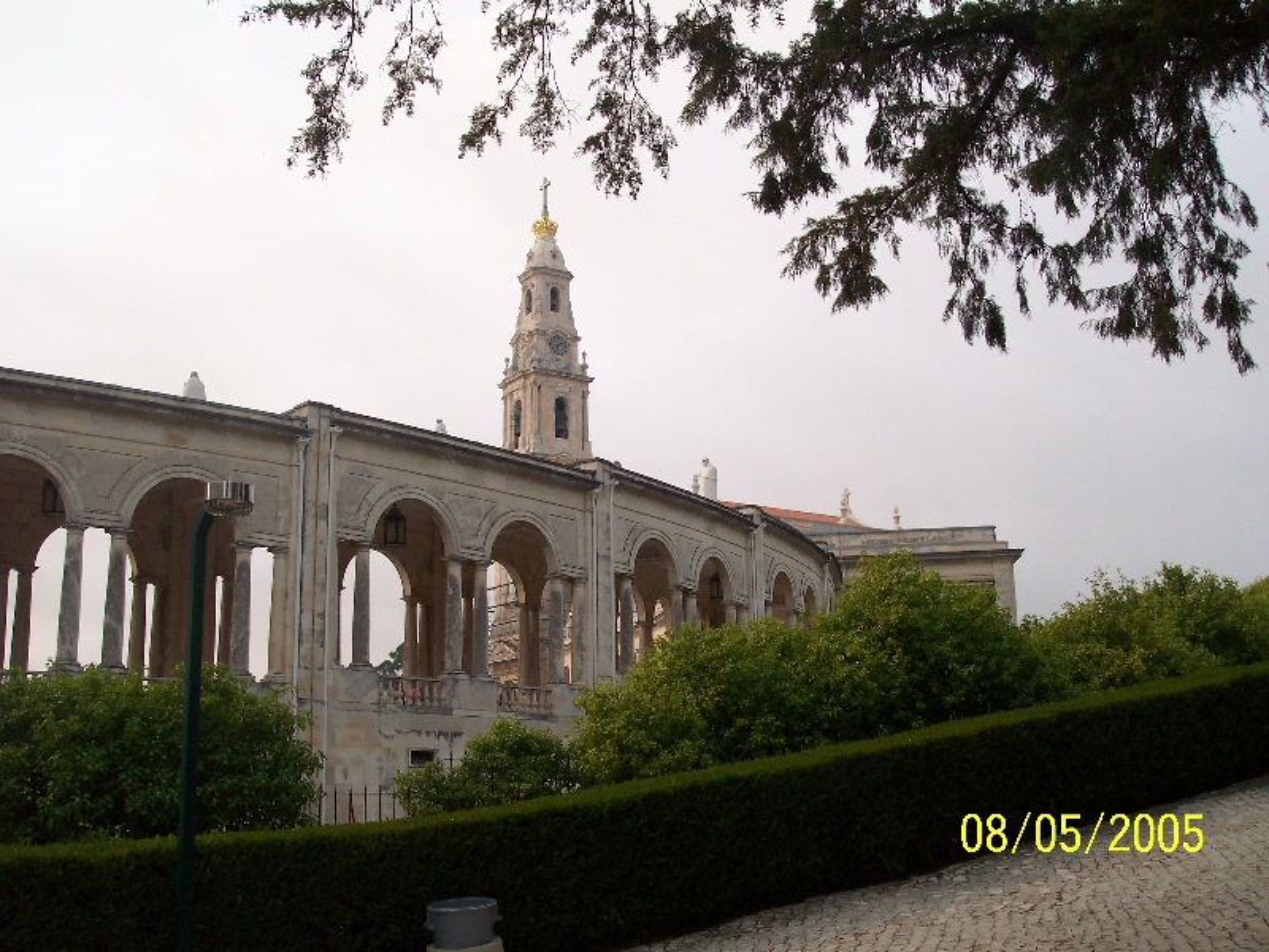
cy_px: 476
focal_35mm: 38
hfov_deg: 49.0
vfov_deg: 37.7
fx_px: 1393
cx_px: 634
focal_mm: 8
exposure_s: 1/350
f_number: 4.8
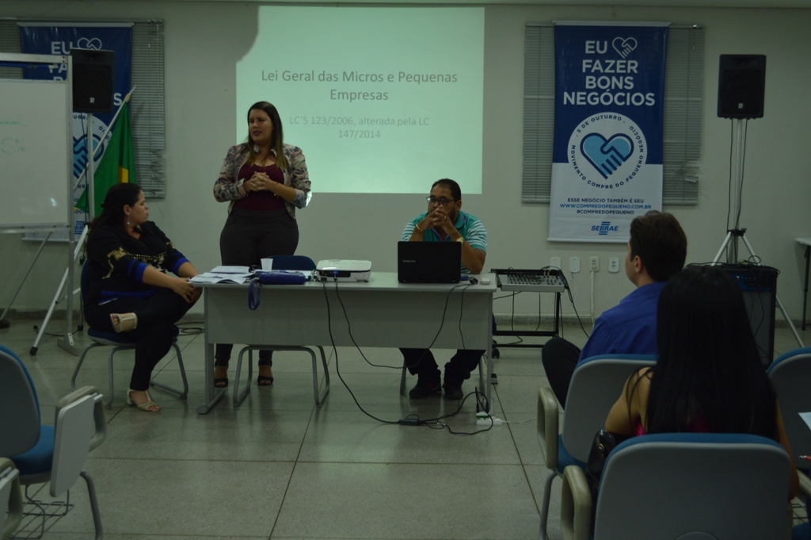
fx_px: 1148
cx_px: 406
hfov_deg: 38.9
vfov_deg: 26.4
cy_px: 270
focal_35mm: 51
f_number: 5
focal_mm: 34
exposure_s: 1/80
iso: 500
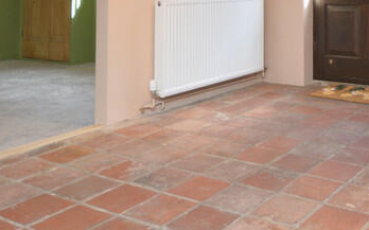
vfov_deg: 26.1
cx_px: 330
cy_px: -29
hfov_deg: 41.1
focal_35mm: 45
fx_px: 452
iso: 400
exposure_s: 1/80
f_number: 4
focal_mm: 10
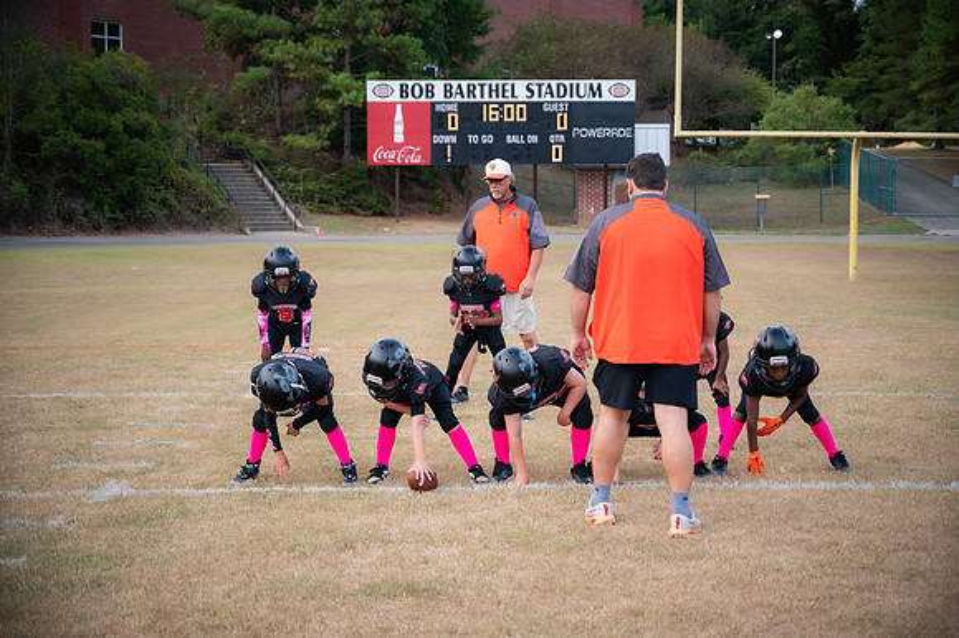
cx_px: 480
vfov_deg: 20.3
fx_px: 1784
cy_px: 319
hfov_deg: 30.1
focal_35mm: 67
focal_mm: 67
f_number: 4
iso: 640
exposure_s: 1/640
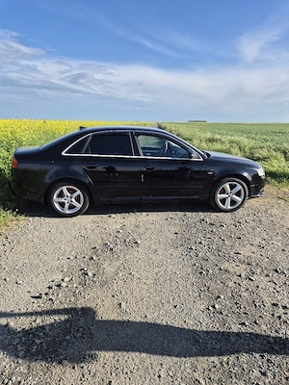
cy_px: 192
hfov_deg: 58.9
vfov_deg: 73.9
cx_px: 144
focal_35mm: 23
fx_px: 256
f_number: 1.8
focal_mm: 5.4
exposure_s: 1/1429
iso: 25
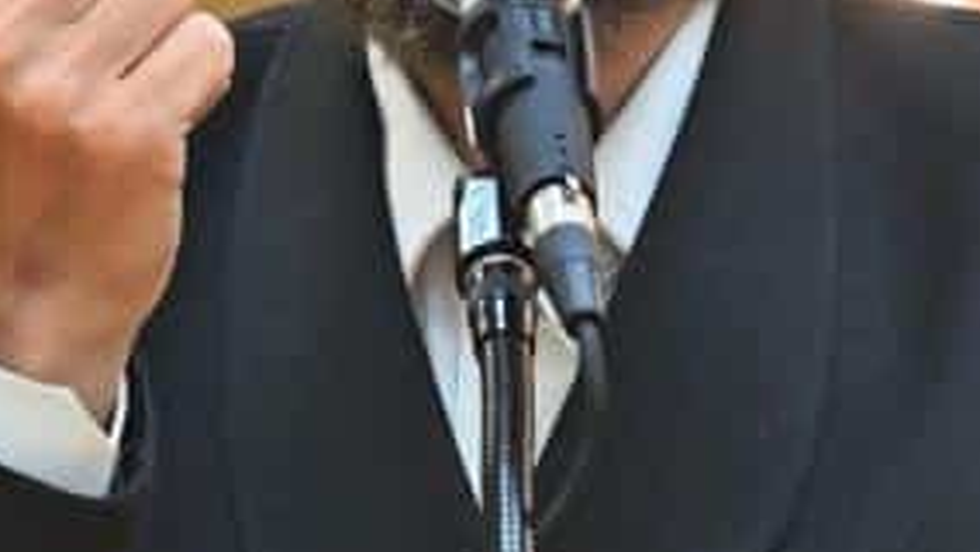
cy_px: 107
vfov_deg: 1.8
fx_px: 17703
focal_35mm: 681
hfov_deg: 3.2
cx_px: 723
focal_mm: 120
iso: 640
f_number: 4
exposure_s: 1/200
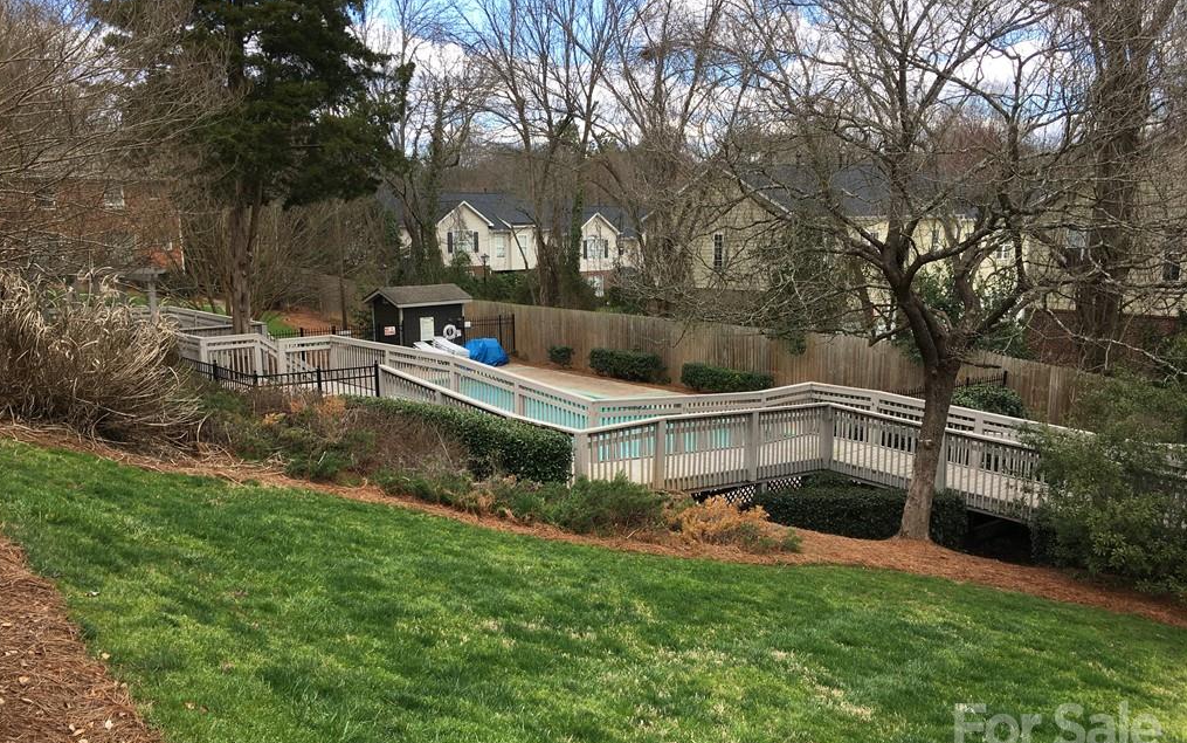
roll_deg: +0.4
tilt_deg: -10.9
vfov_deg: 40.5
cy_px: 424
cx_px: 591
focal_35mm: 31
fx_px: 1003
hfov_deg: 61.2
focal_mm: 4.15
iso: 25
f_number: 2.2
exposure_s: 1/490
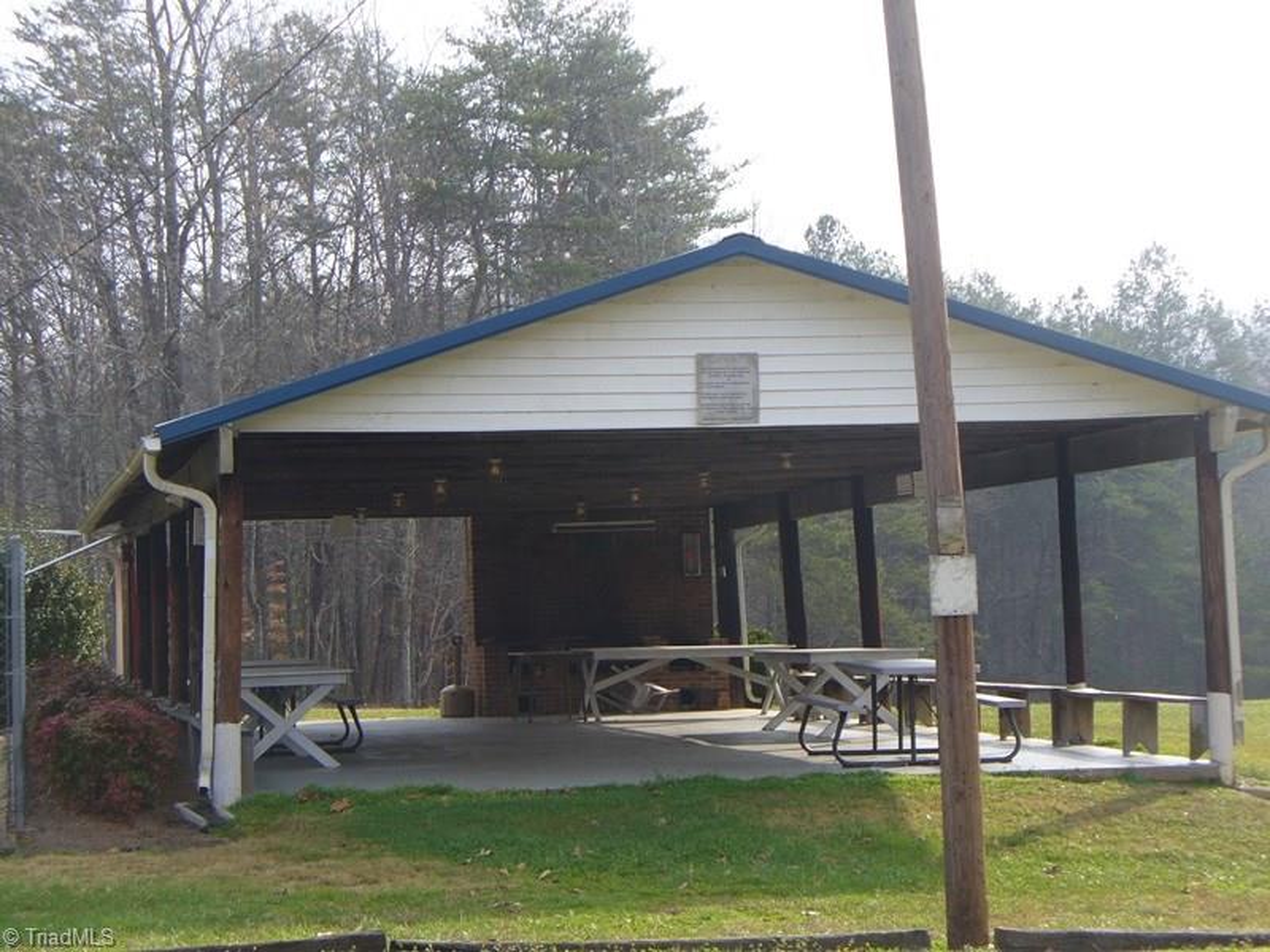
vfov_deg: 16.8
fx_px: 3229
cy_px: 476
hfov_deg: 22.3
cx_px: 635
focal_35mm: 88
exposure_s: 1/500
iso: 80
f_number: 3.4
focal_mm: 14.5
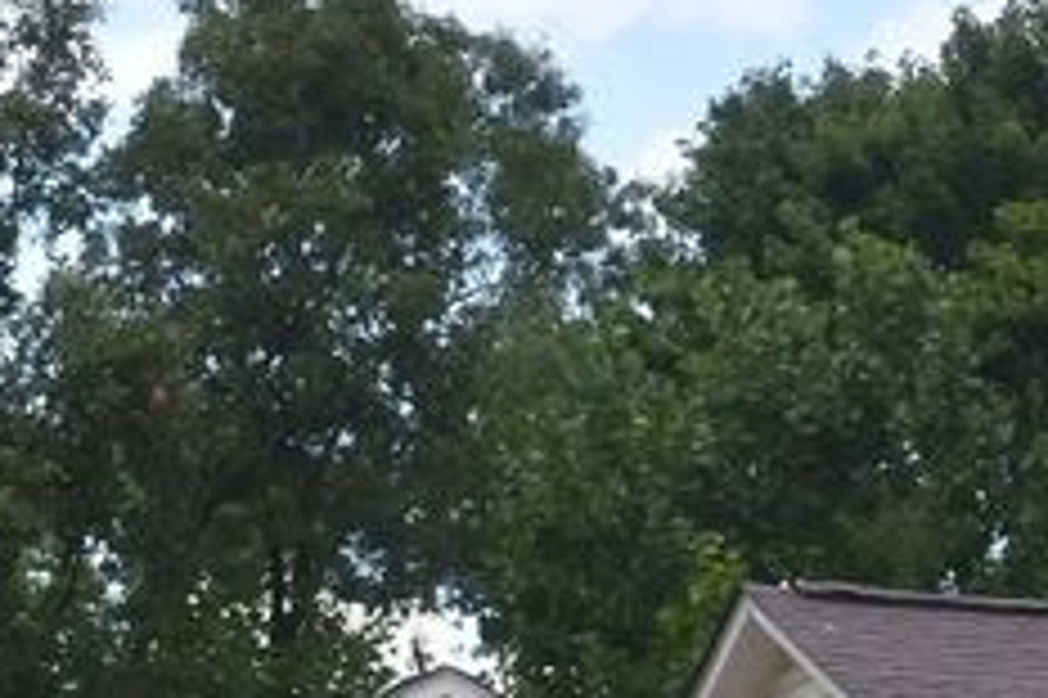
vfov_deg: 7.2
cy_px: 511
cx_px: 1444
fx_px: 5562
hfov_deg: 10.5
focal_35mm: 191
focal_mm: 29
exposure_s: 1/160
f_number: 6.3
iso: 100
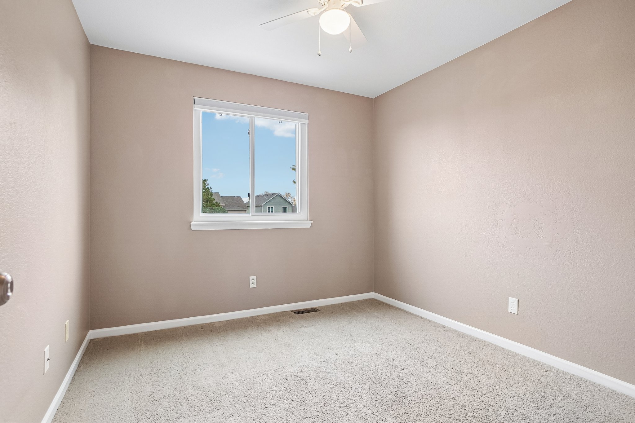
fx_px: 317
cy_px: 212
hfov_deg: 90.0
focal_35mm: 18
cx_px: 318
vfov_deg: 67.4
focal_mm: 12
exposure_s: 1/20
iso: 400
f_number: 8
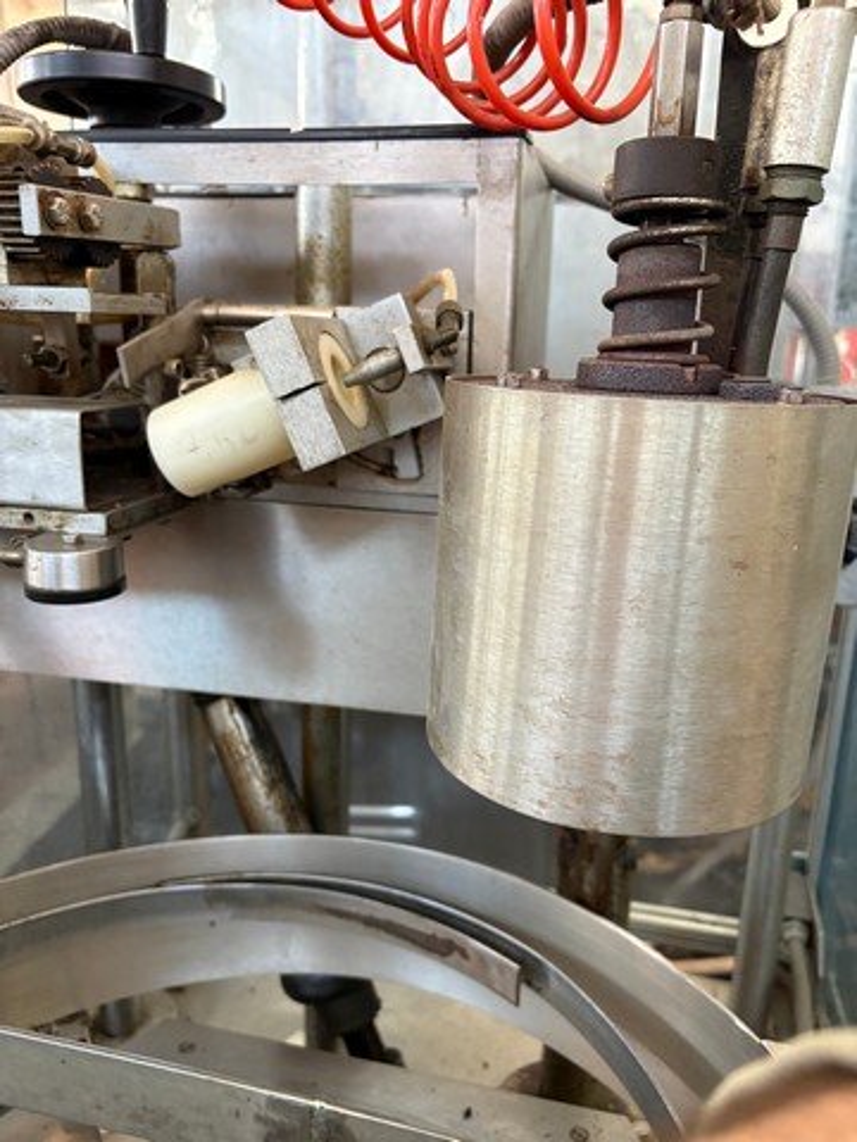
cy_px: 571
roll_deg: -0.6
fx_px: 858
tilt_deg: -16.0
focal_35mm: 26
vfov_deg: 67.3
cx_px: 428
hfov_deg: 53.1
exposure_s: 1/60
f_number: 1.6
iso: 400
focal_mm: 5.96
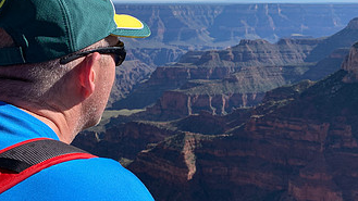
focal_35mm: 50
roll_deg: +0.3
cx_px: 145
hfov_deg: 41.2
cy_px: 98
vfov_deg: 23.9
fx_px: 475
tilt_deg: -12.8
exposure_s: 1/2114
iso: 25
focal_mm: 4.25
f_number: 1.8
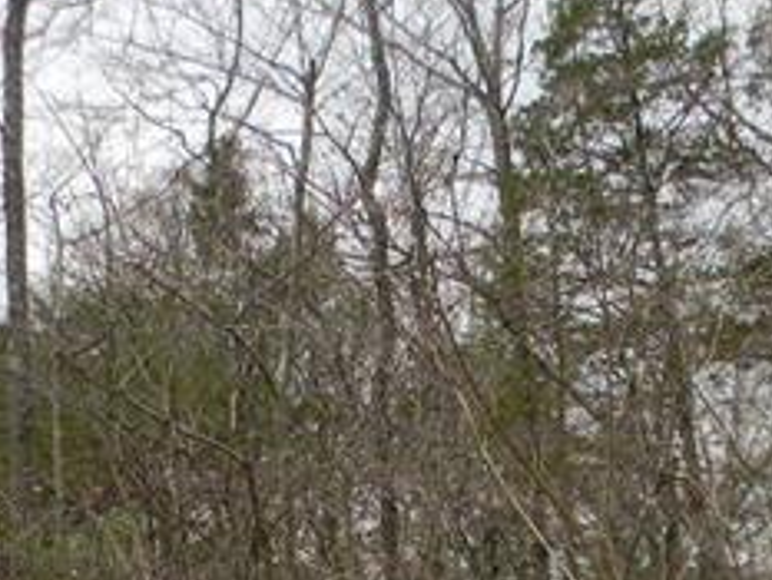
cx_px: 315
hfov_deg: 25.3
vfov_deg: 18.6
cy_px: 593
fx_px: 1718
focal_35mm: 77
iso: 80
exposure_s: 1/404
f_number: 3.5
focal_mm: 5
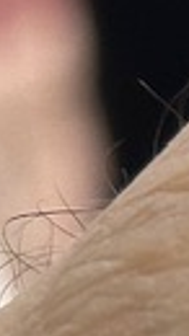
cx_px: 1605
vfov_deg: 4.2
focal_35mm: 516
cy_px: 134
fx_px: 4603
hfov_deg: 2.1
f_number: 1.78
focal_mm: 6.86
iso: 64
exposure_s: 1/448
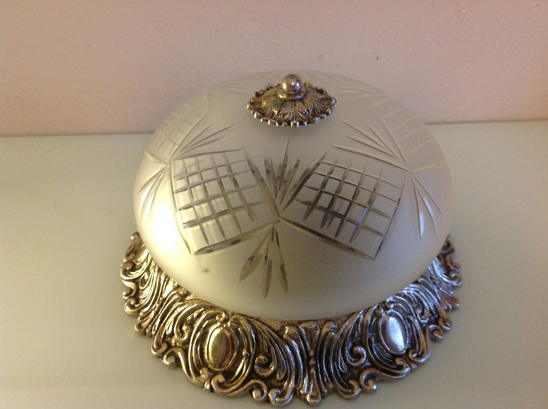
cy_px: 204
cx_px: 274
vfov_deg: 40.6
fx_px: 553
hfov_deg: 52.7
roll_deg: +1.1
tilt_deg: -39.9
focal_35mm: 35
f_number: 2.4
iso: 250
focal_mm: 4.28
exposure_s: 1/15
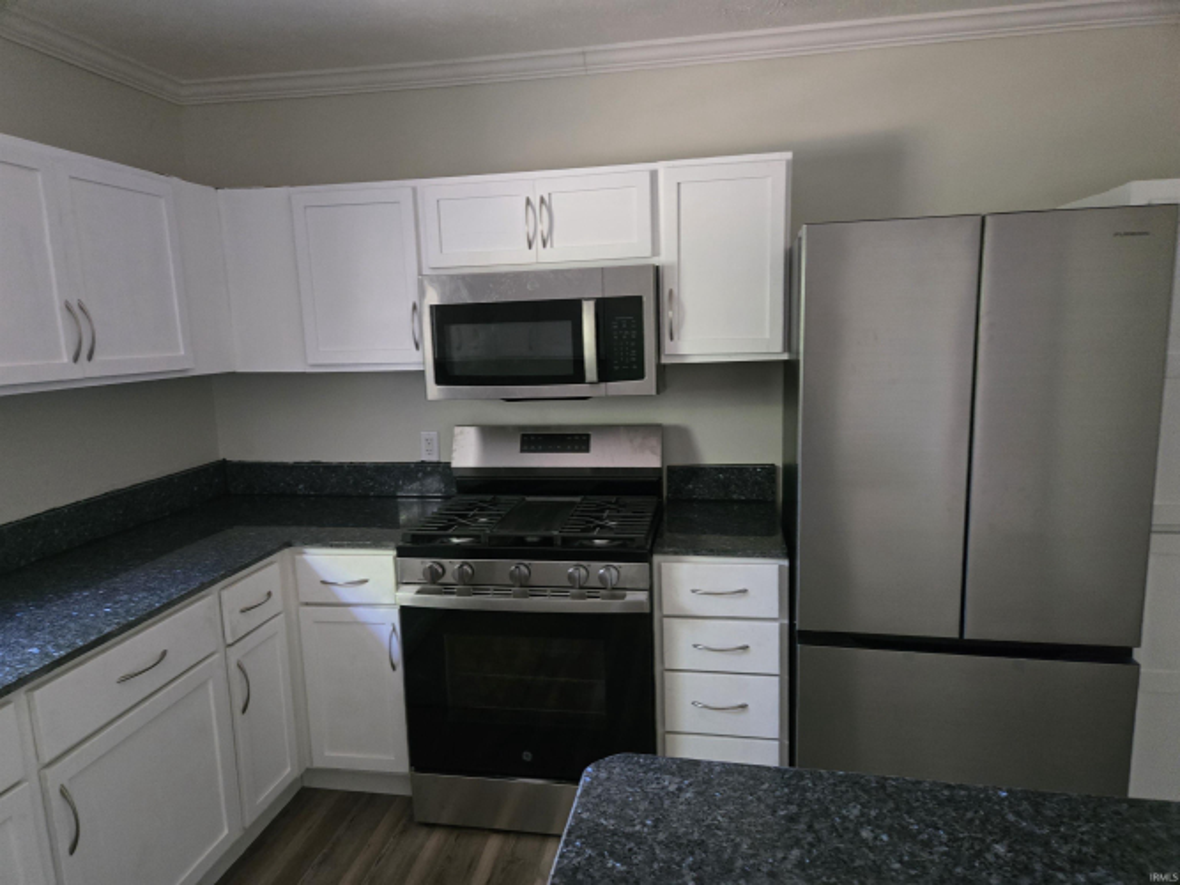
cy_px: 442
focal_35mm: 23
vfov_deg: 58.9
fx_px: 784
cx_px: 590
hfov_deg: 73.9
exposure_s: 1/60
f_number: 1.8
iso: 1250
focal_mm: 5.4
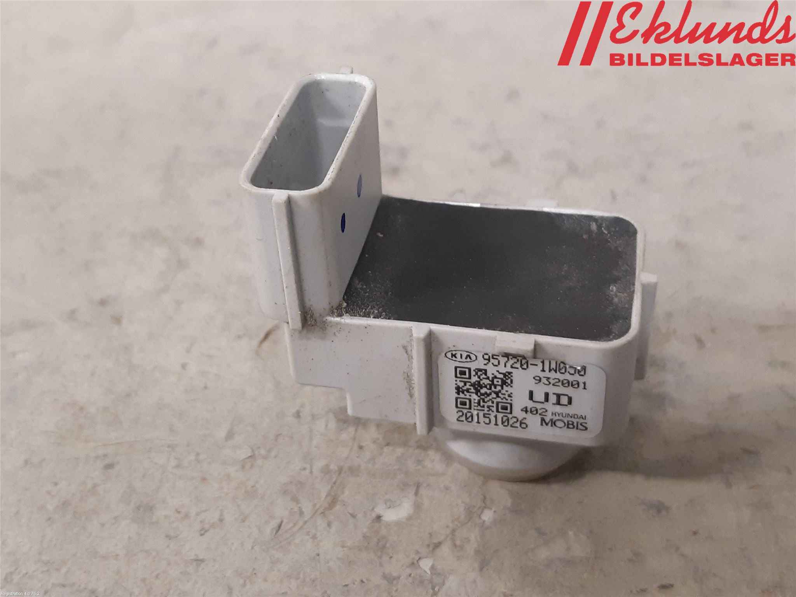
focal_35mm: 26
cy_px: 298
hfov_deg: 67.3
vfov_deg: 53.1
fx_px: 598
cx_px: 398
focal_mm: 3.93
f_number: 1.7
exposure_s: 1/33
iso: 200
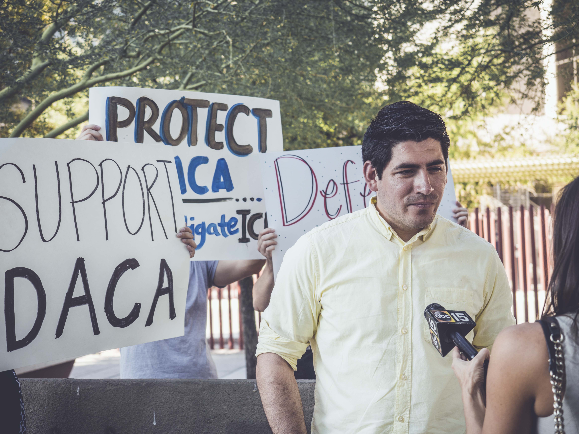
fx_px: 937
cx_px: 290
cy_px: 217
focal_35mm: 56
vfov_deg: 26.1
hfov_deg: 34.3
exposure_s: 1/250
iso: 200
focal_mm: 28
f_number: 2.8
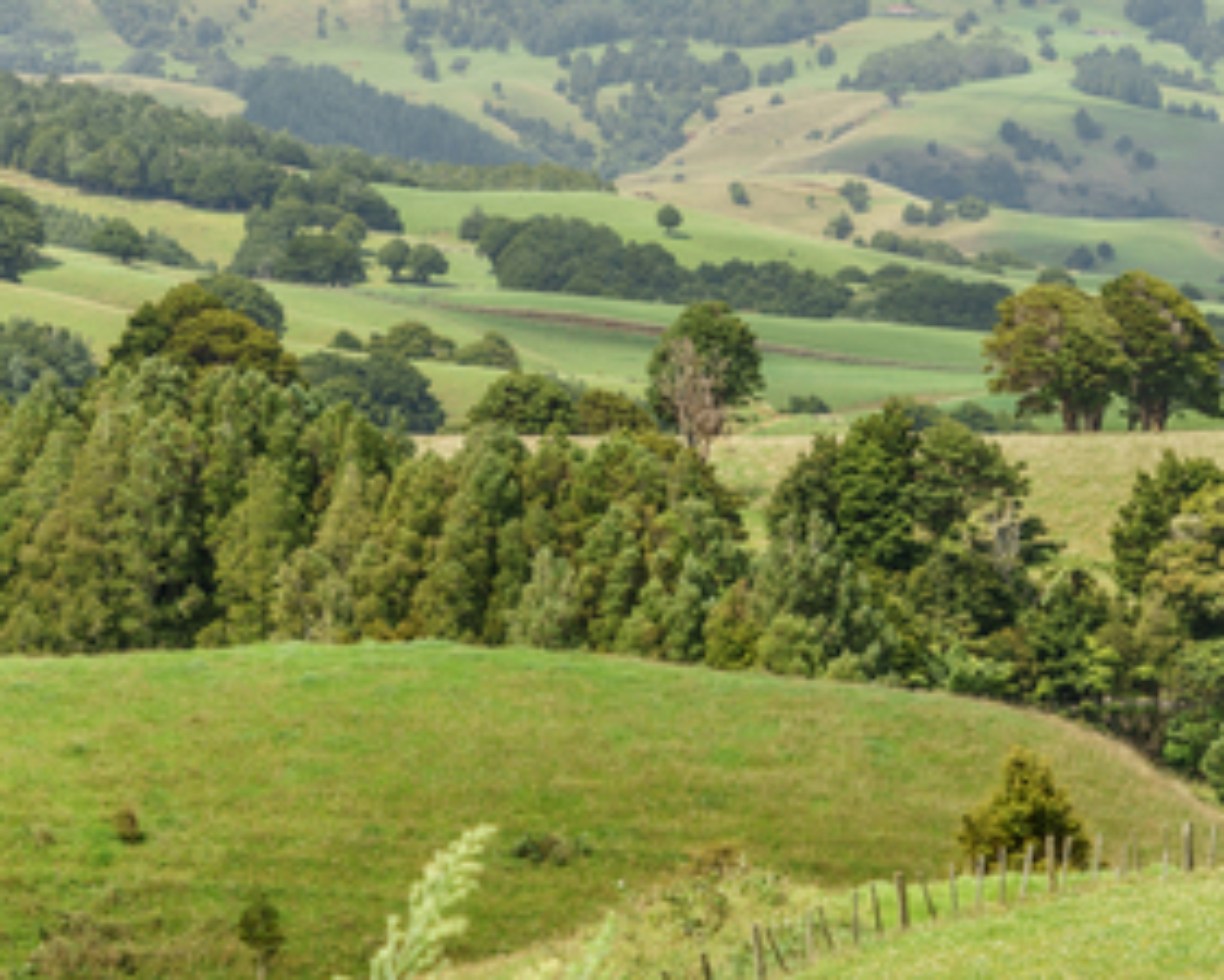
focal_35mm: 197
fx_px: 7139
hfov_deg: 9.8
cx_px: 564
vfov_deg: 7.9
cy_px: 514
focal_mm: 101
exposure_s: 1/400
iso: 100
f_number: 5.6
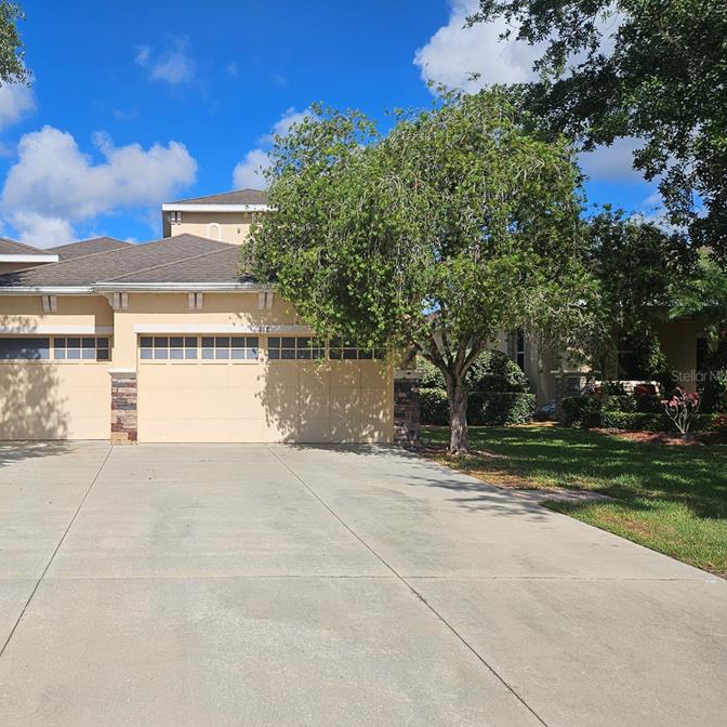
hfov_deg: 50.4
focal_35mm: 31
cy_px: 375
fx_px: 737
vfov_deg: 52.5
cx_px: 183
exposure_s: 1/3550
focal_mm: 5.4
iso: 25
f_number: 1.8
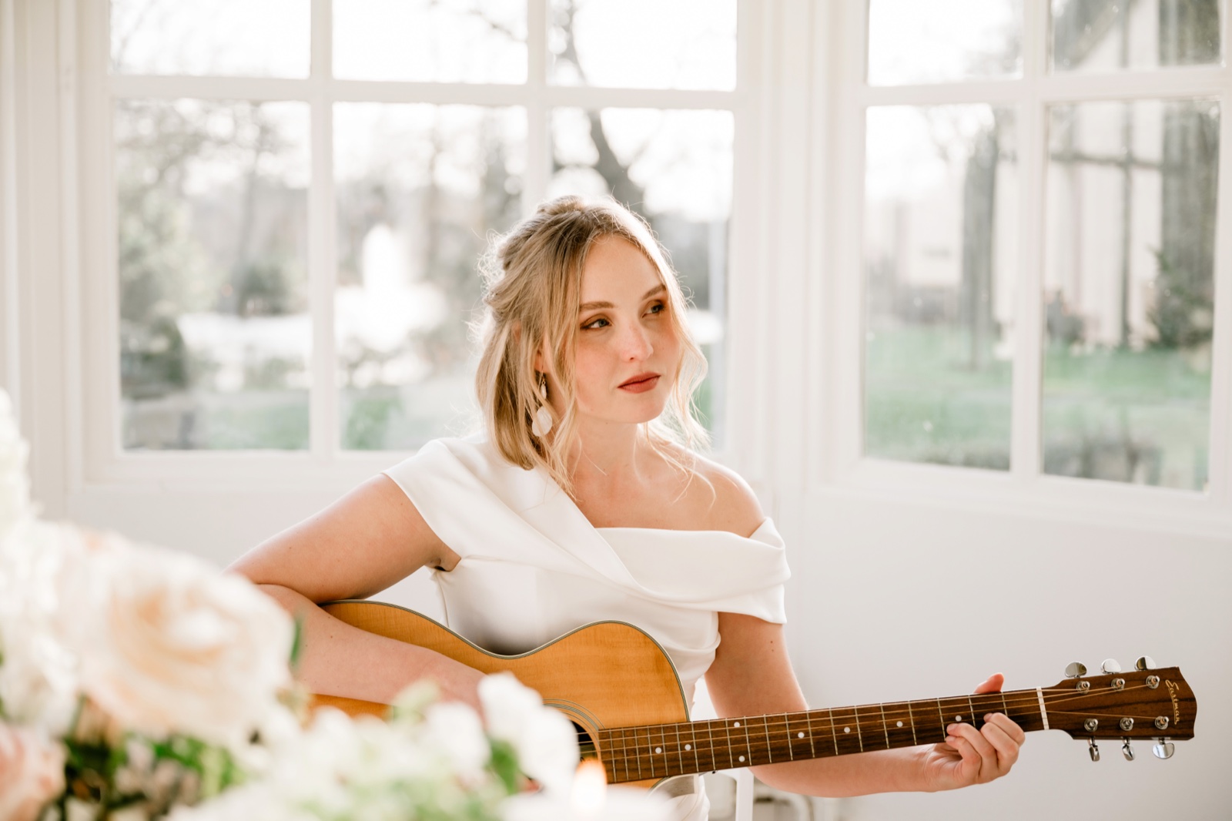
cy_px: 410
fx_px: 1813
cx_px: 616
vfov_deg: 25.5
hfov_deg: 37.5
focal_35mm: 53
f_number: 2.8
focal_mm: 53
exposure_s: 1/400
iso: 200
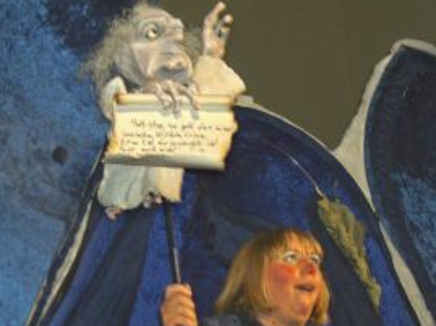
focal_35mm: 104
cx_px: 298
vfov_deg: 14.2
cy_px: 196
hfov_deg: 18.9
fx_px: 1308
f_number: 3.7
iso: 200
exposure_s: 1/91.3
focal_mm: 11.6
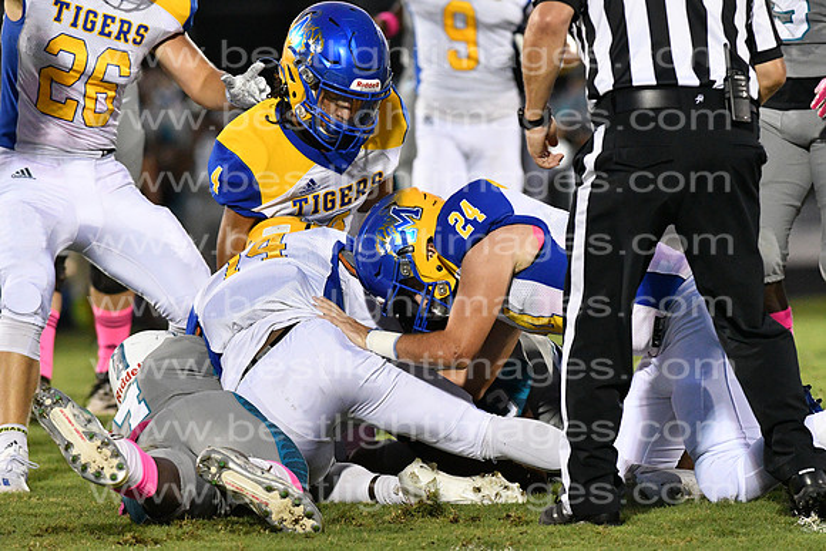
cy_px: 276
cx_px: 413
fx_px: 10327
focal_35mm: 450
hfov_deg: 4.6
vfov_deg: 3.1
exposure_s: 1/800
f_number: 4.5
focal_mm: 300
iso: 8000
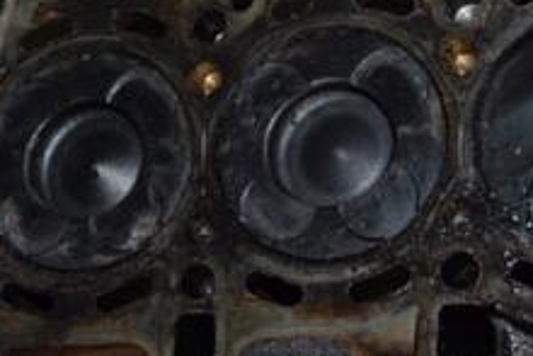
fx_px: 1941
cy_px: 157
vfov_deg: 10.5
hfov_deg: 15.6
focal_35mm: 131
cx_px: 242
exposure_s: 1/60
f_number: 5
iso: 800
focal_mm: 32
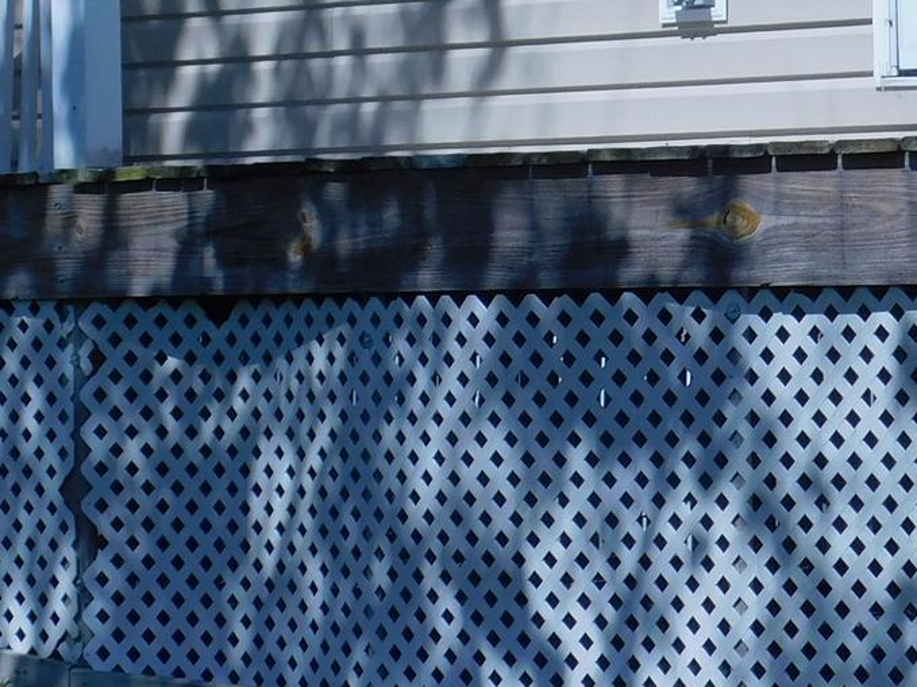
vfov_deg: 8.3
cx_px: 540
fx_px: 4715
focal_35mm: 178
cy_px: -49
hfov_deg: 11.1
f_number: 4
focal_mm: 10.4
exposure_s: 1/1250
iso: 125
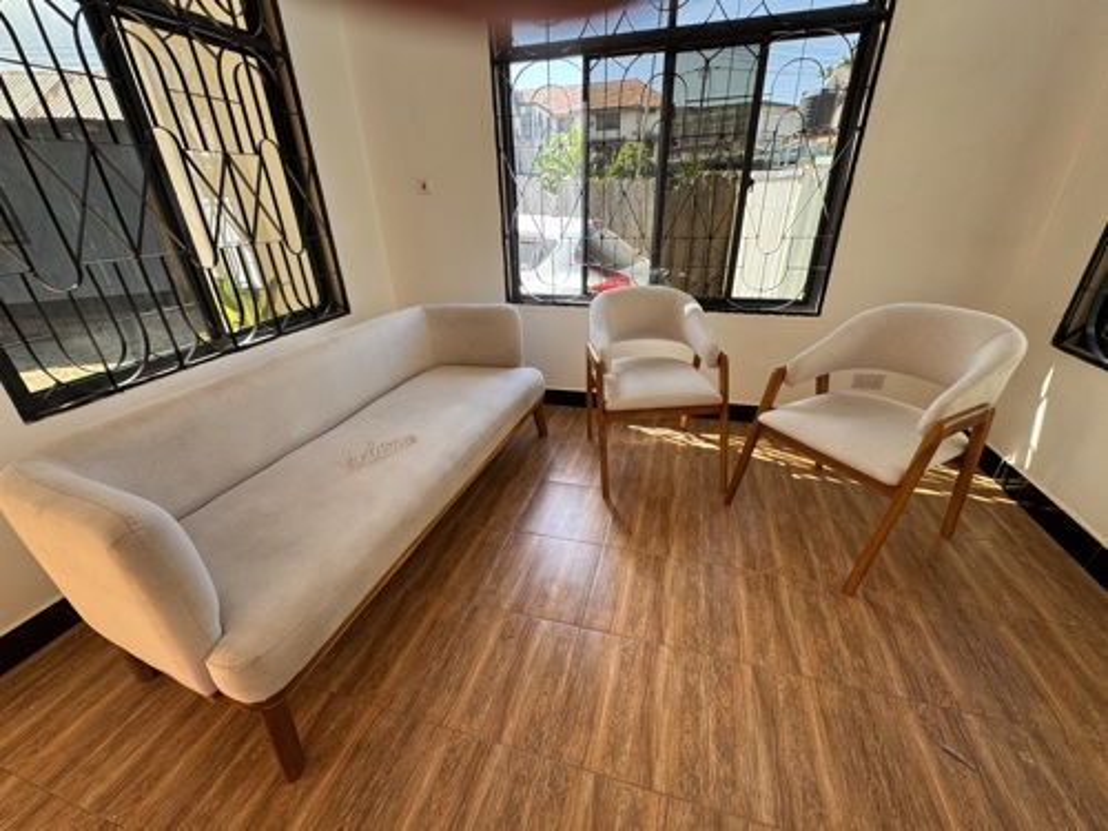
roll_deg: +2.2
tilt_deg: -26.7
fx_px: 448
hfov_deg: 102.1
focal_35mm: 14
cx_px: 554
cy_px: 416
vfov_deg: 85.7
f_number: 2.2
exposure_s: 1/99
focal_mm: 2.22
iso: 80
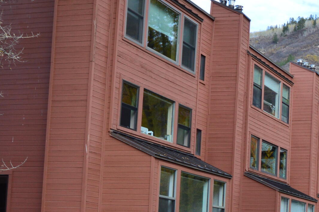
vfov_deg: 15.9
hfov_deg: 22.4
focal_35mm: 85
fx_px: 752
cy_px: 189
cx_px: 364
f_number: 10
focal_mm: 20
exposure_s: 1/200
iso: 400
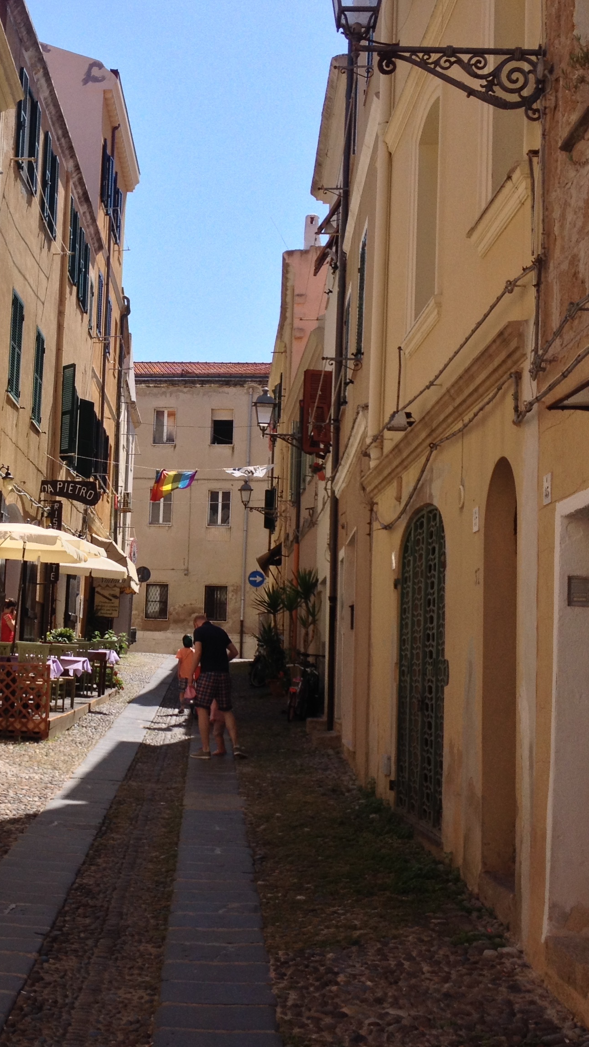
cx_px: 120
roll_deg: -2.0
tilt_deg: +3.3
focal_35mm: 54
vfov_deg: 38.5
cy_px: 510
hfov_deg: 21.9
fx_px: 1500
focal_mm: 4.28
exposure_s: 1/1672
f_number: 2.4
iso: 50
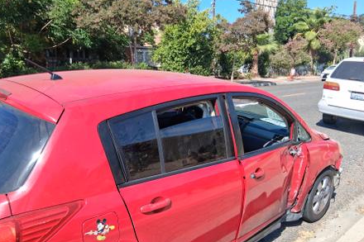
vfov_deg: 42.2
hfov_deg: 60.1
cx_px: 161
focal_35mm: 31
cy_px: 136
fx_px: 313
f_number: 1.8
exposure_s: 1/430
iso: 25
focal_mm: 3.98
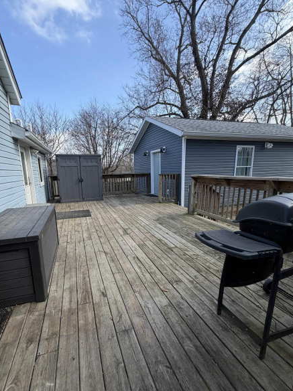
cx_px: 131
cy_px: 207
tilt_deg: -12.0
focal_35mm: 16
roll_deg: +1.5
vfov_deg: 94.4
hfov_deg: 77.8
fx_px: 181
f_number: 2.2
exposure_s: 1/602
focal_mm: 2.22
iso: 40
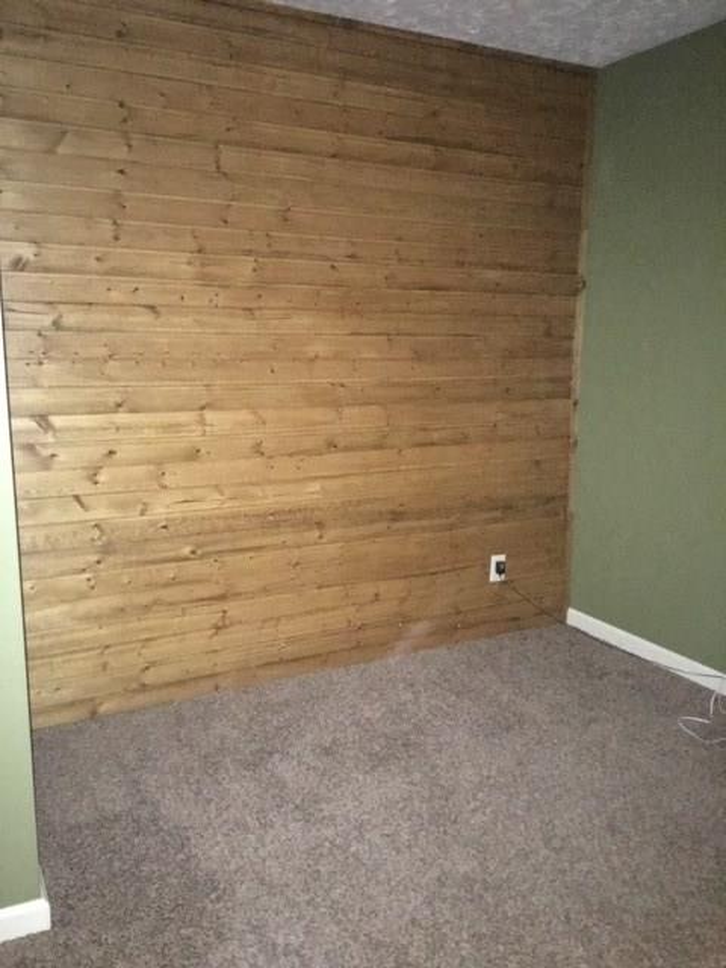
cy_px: 484
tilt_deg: -9.0
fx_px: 811
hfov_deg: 48.2
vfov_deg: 61.7
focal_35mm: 29
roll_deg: -0.7
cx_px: 363
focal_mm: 4.15
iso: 1600
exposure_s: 1/16
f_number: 2.2
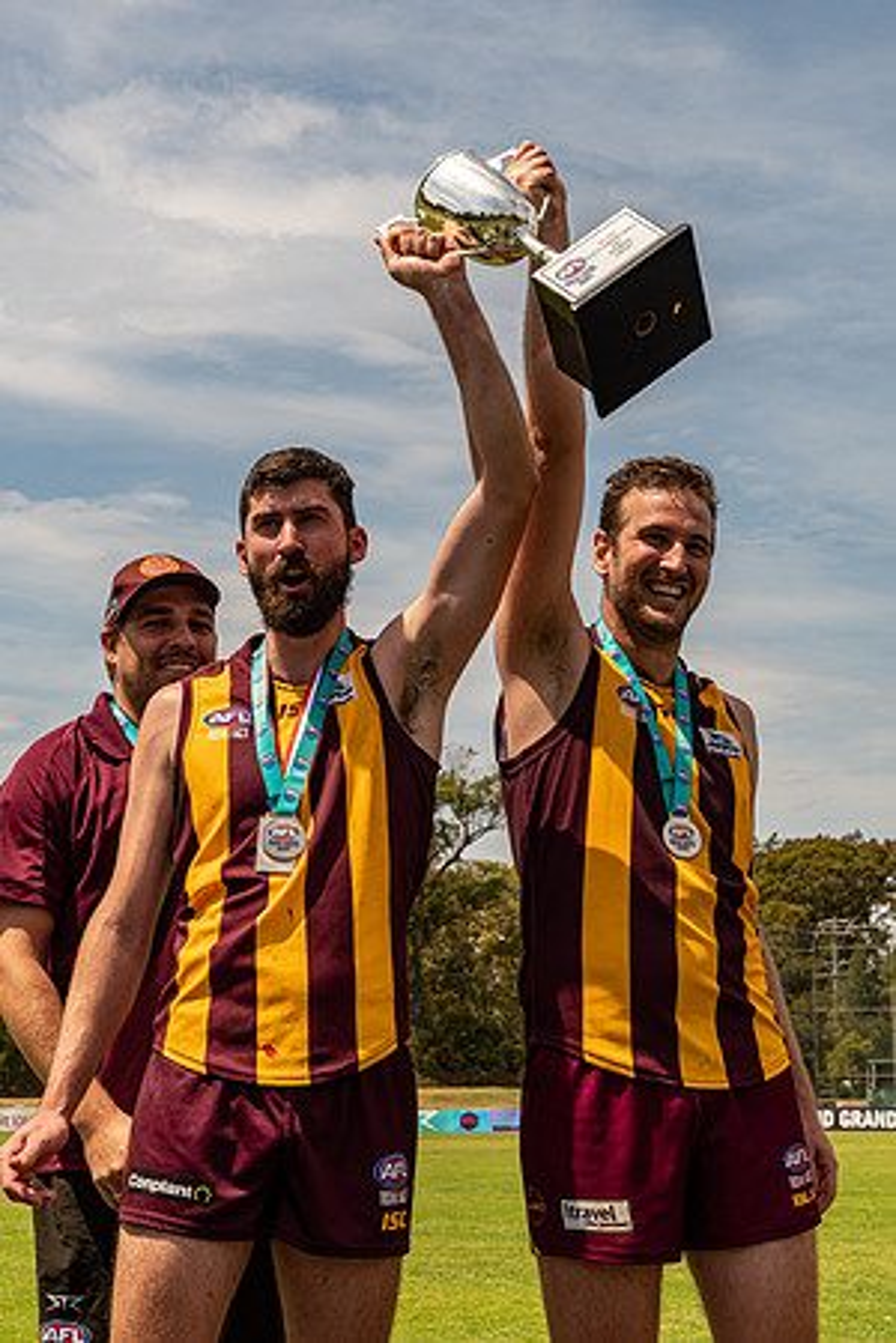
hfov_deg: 22.6
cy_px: 672
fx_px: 2240
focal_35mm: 60
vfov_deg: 33.4
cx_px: 448
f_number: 8
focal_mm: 40
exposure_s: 1/800
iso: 200
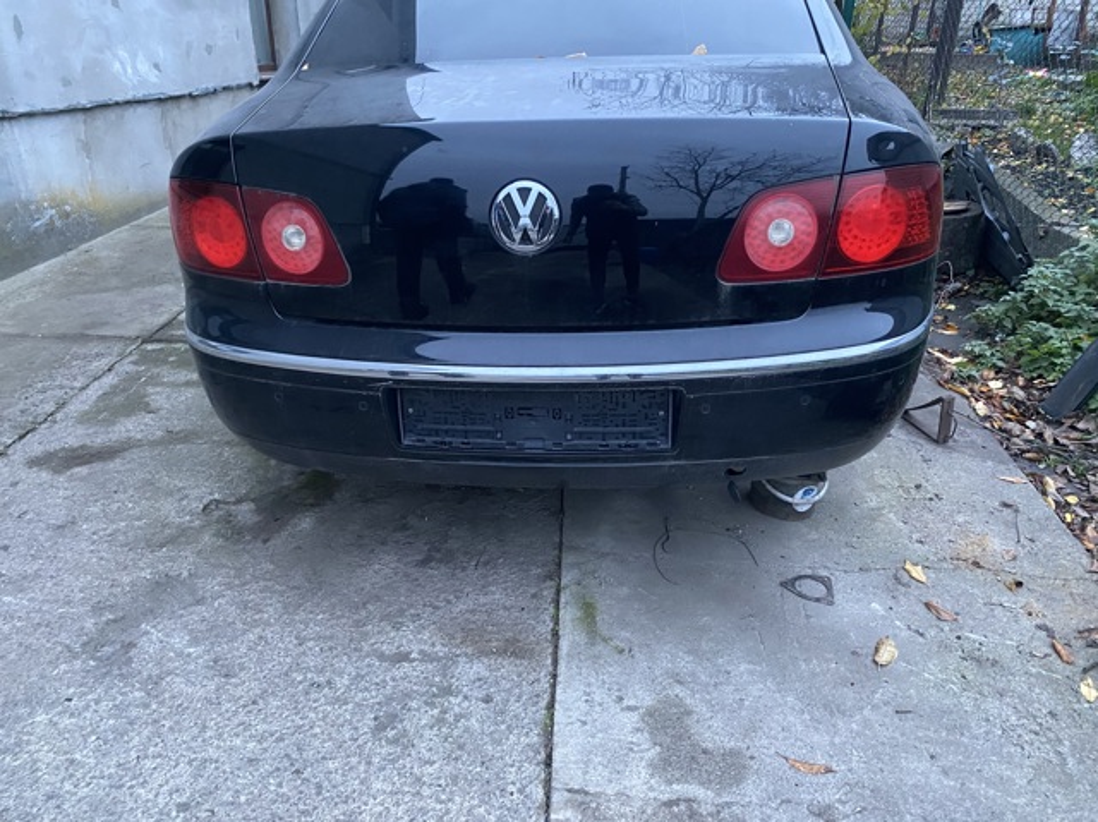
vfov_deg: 53.0
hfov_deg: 67.3
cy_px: 411
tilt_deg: -24.3
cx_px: 549
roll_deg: -0.6
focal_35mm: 26
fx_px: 824
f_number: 1.8
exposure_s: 1/40
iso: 500
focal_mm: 4.25
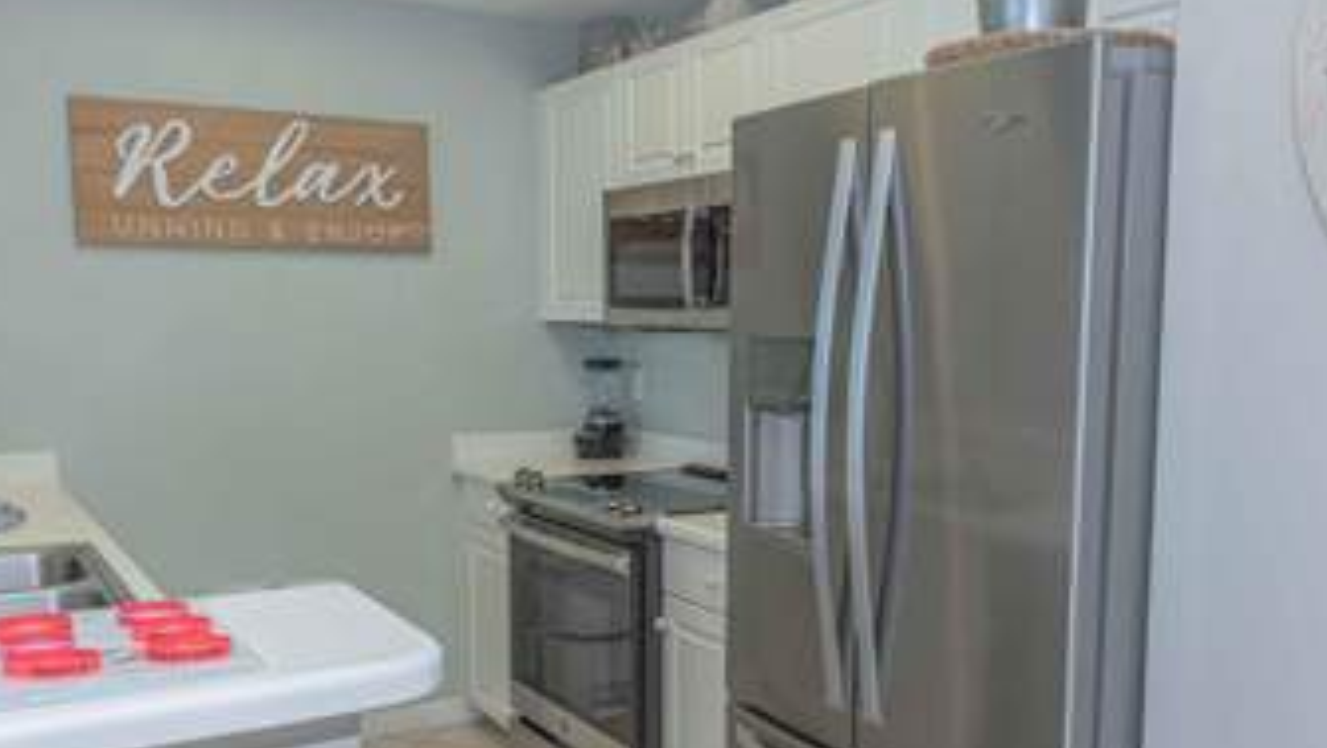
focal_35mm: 36
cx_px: 737
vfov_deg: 32.8
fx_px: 1268
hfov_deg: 55.1
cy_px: 459
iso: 400
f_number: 6.3
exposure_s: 1/125
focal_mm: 24
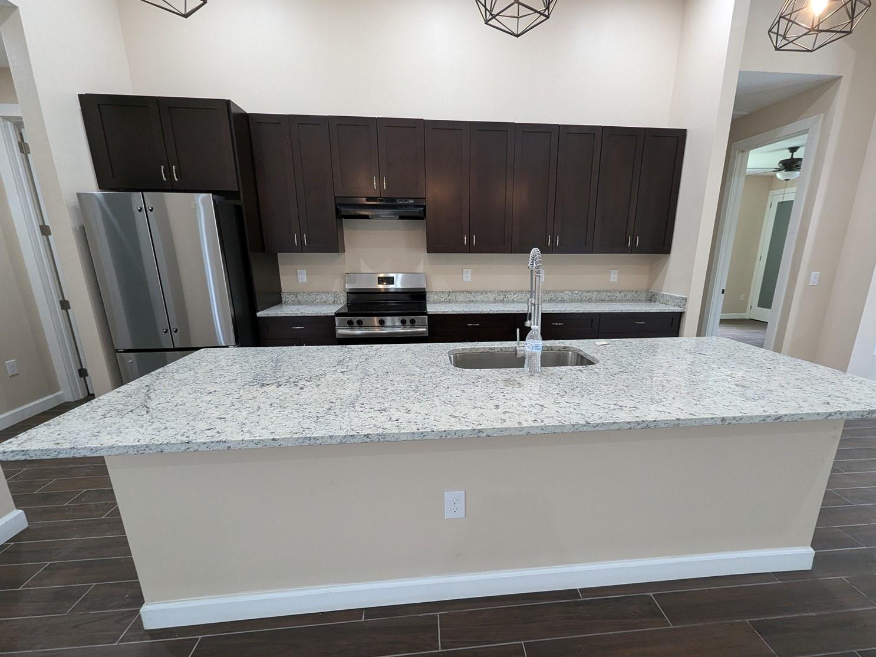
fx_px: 354
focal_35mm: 14
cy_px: 350
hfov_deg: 102.0
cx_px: 462
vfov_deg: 85.5
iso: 164
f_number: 2.2
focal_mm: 1.95
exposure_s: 1/30
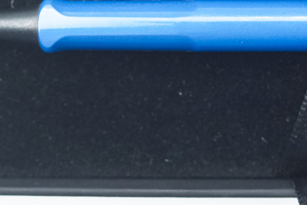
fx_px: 1262
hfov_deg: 13.6
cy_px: -99
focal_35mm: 148
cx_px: 320
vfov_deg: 9.0
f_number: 5
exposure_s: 1/125
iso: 800
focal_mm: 30
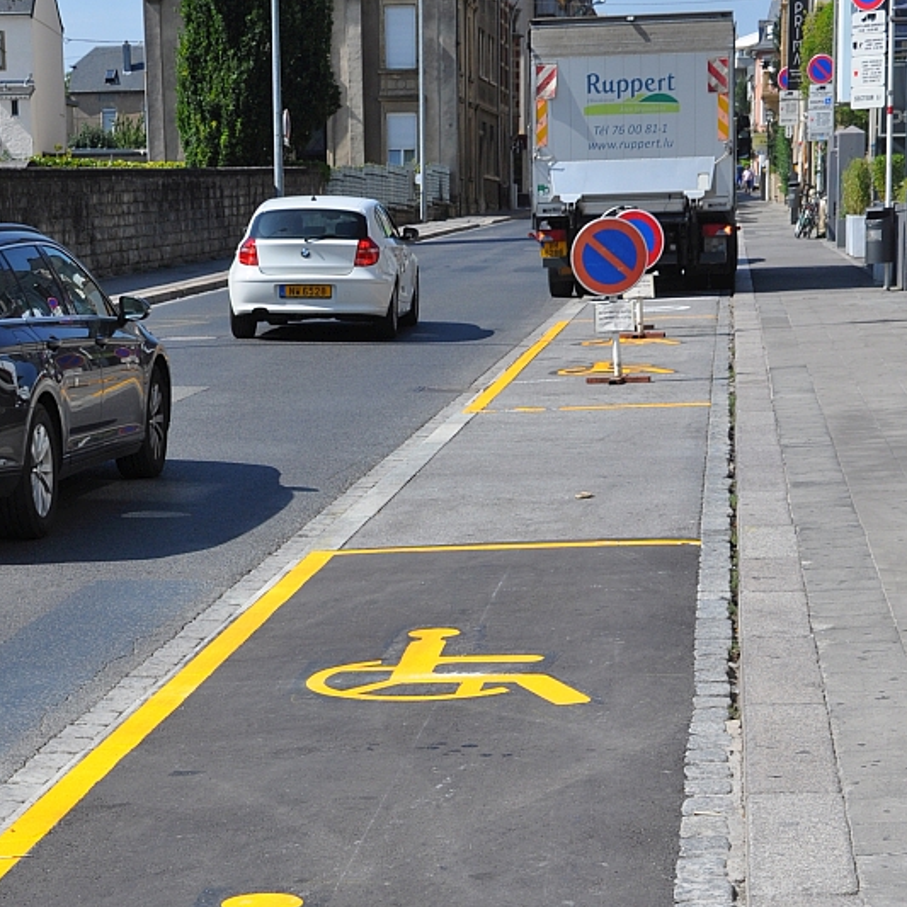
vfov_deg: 18.3
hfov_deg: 18.9
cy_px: 965
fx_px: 2727
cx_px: 381
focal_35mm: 92
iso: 200
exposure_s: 1/400
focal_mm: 32
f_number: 9
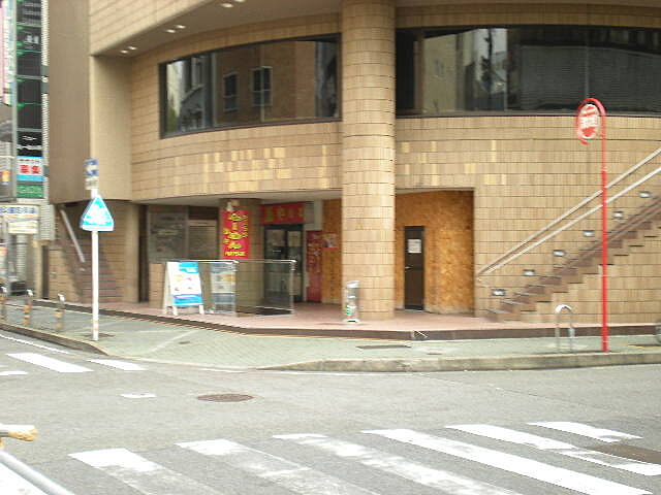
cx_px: 330
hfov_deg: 34.3
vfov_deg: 26.1
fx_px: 1069
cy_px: 248
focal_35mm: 56
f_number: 3.9
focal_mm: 9.3
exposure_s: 1/60
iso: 85
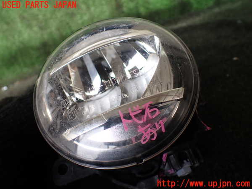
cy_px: 94
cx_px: 126
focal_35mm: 30
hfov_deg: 60.0
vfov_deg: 46.8
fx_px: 218
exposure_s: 1/200
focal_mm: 5.4
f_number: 2.3
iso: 100
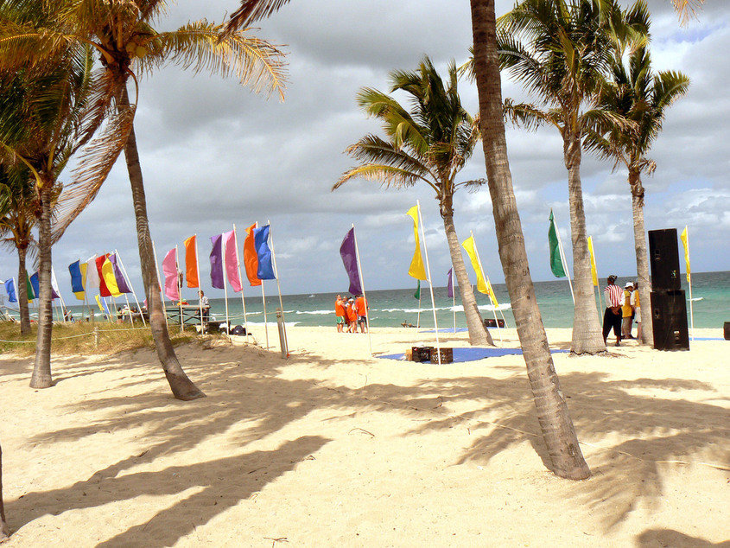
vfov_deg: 39.7
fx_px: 759
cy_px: 274
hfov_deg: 51.3
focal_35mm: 36
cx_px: 365
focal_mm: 6
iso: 80
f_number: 8
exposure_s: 1/640
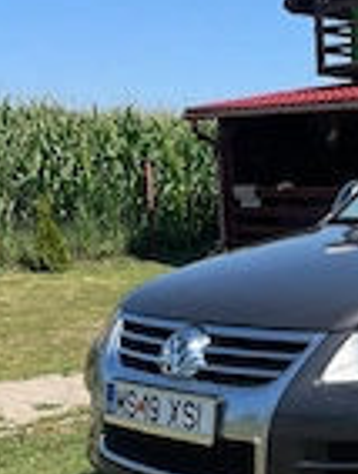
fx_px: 1004
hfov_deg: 18.6
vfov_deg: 26.3
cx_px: 485
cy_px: 354
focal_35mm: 73
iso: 50
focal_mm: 5.1
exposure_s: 1/1890
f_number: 1.6
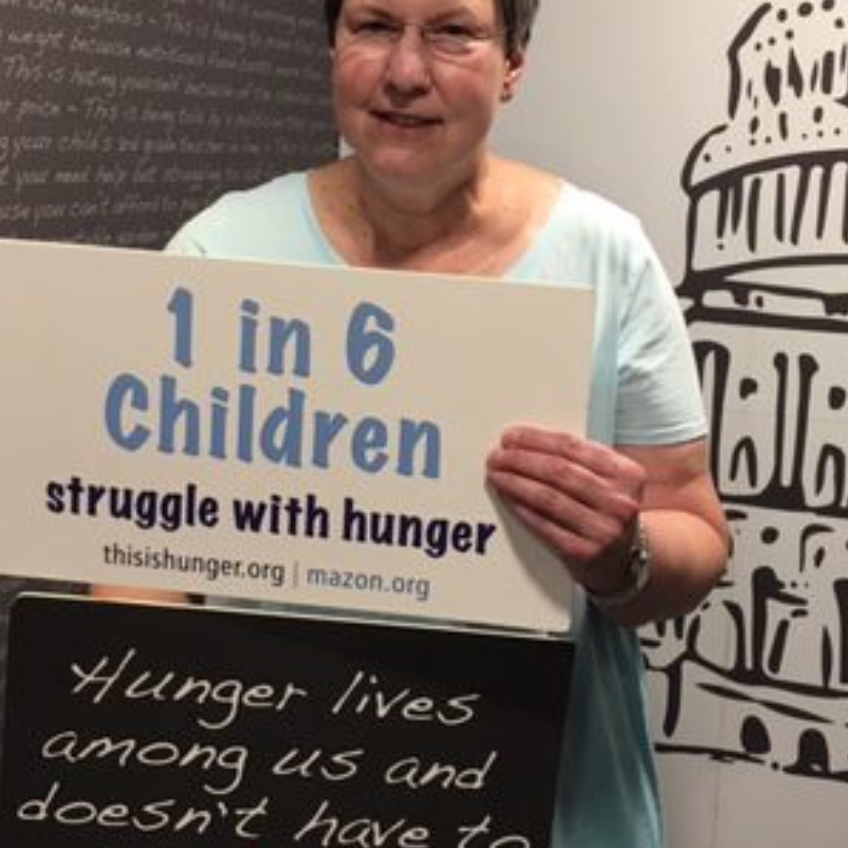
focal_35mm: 55
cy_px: 341
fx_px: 1524
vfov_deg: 31.0
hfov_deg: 31.1
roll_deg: -3.5
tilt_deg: -6.6
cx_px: 458
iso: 40
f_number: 2.2
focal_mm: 4.15
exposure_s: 1/15
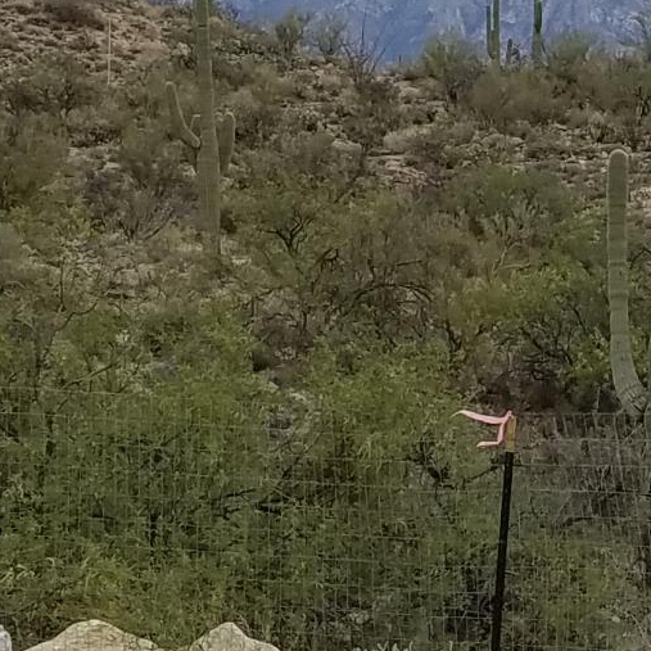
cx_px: 781
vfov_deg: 12.8
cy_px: 214
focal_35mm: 136
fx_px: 2894
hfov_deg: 12.5
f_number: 1.7
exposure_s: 1/3088
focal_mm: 4.2
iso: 50
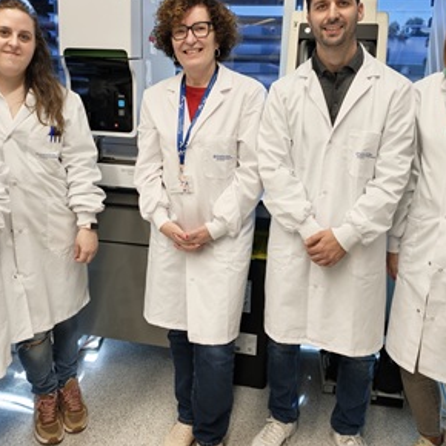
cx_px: 205
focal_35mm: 35
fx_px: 510
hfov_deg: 47.2
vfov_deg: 47.0
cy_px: 181
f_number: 1.5
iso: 250
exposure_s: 1/100
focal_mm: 6.75
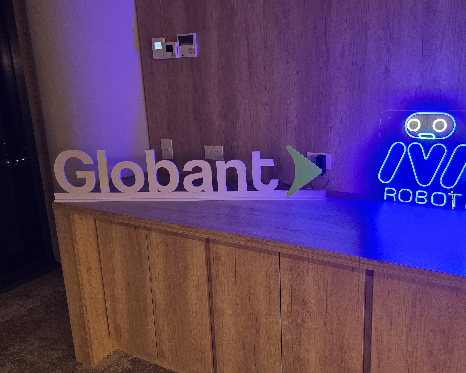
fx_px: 386
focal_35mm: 28
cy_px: 169
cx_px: 271
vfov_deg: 51.5
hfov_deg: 61.9
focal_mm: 6.3
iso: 320
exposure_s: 1/66
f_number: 1.7
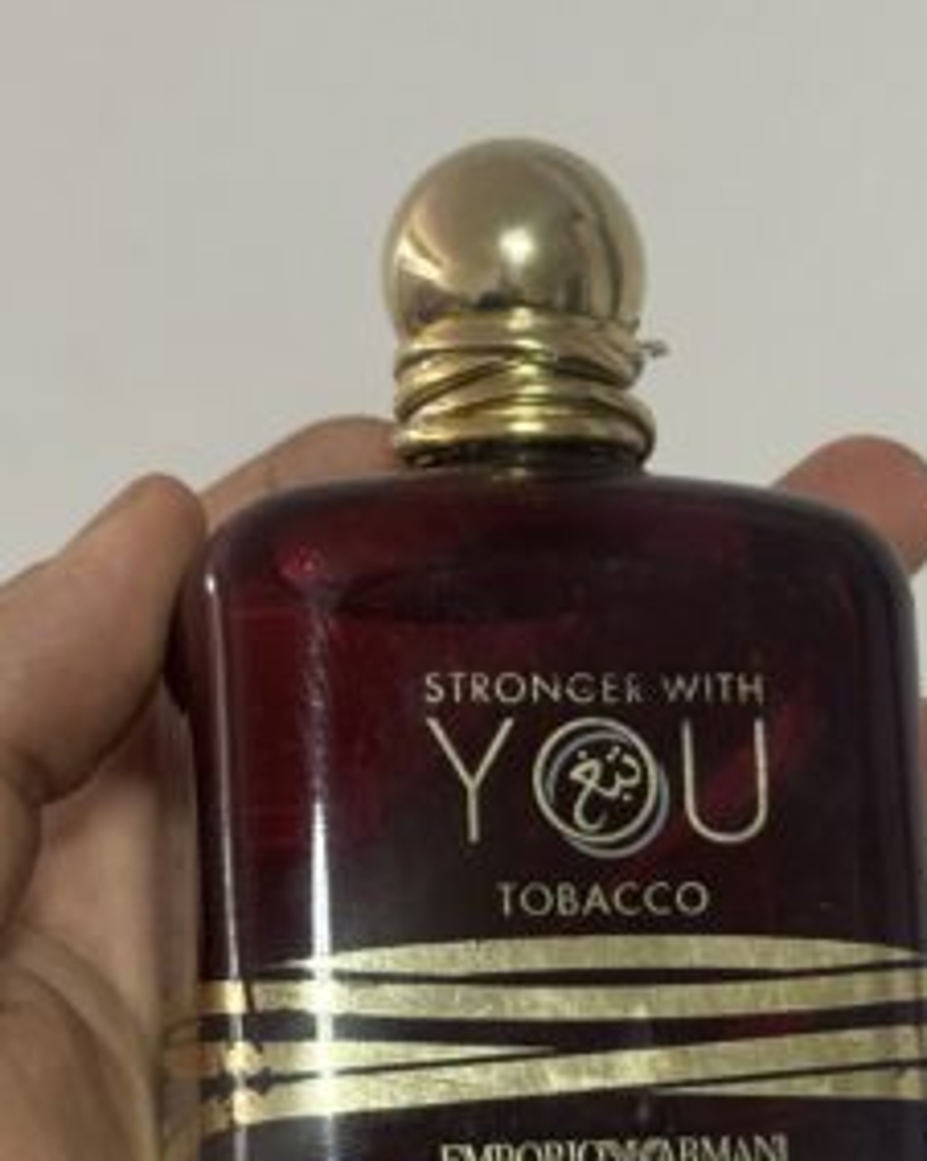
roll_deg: -0.6
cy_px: 765
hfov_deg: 16.1
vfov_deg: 20.1
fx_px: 3261
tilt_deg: -17.4
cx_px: 619
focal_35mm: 95
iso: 80
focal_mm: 6.76
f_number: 1.78
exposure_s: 1/50
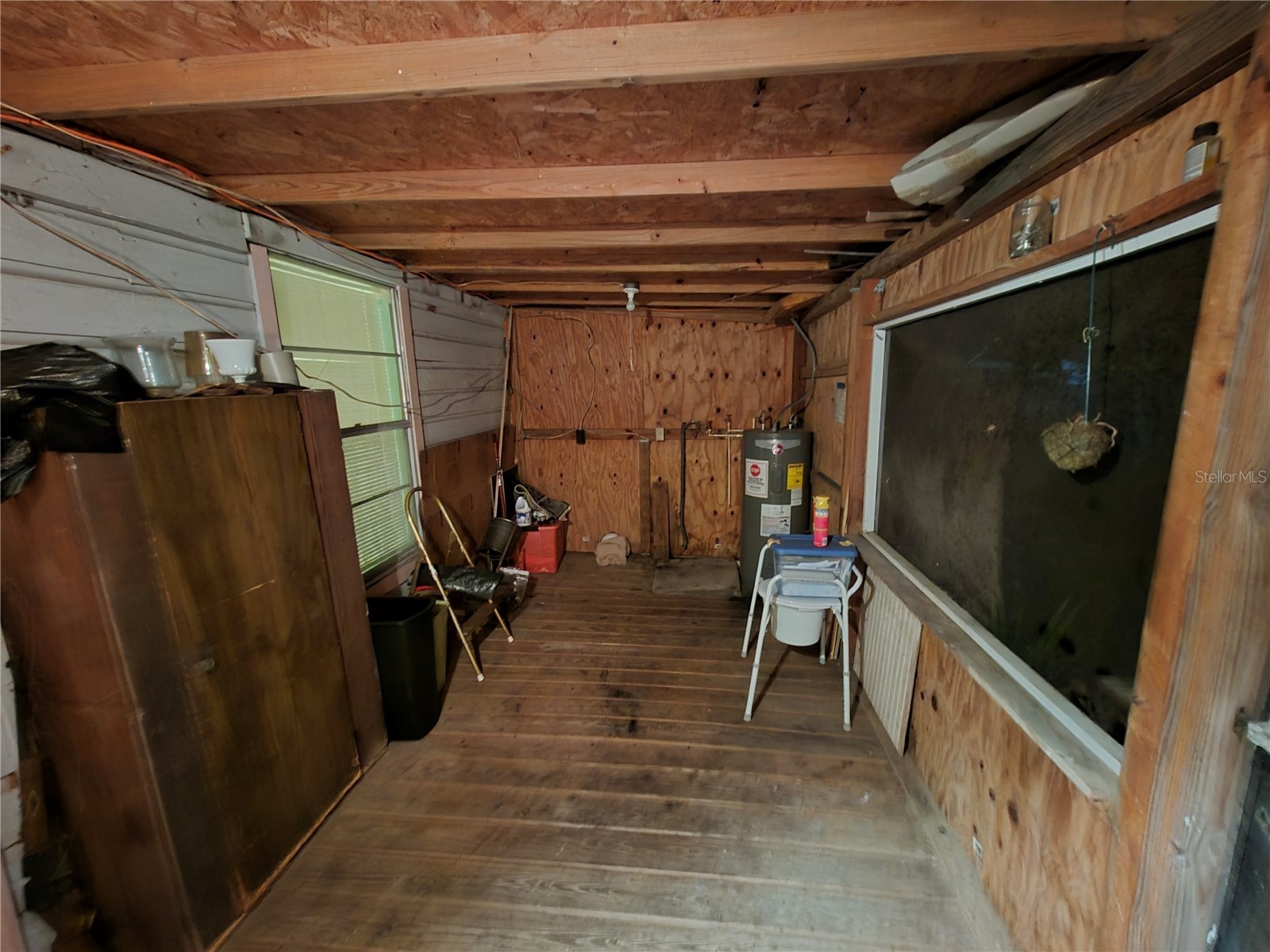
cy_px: 476
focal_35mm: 13
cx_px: 635
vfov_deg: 89.9
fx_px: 477
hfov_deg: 106.2
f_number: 2.2
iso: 1600
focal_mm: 1.74
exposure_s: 1/8
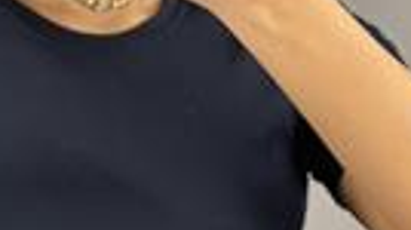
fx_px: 1752
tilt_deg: -26.3
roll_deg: +4.0
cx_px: 95
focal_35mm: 161
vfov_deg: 7.5
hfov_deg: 13.3
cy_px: 207
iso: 200
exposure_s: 1/100
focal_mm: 6.86
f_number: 1.78
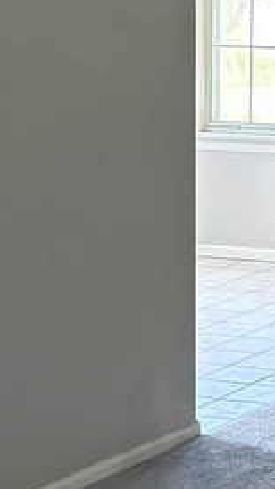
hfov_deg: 7.8
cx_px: 512
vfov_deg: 14.2
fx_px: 1933
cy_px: -27
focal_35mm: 149
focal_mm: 5.96
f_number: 1.6
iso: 160
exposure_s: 1/120
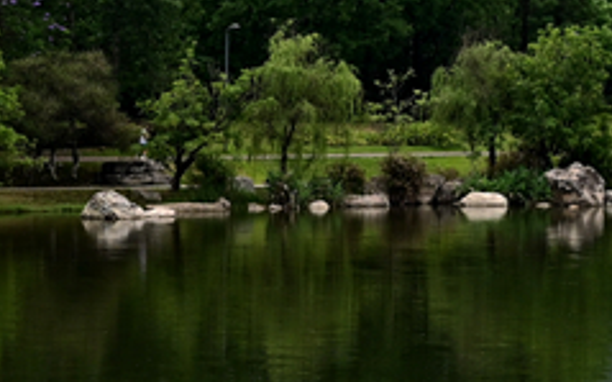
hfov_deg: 11.7
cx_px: 254
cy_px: 259
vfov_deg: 7.3
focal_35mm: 179
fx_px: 2983
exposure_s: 1/160
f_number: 8
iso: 220
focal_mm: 35
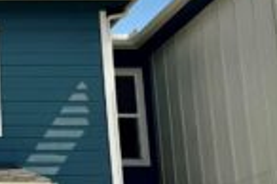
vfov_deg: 14.8
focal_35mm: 91
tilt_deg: +11.5
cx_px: -170
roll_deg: -0.3
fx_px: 699
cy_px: 171
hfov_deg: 18.9
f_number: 1.78
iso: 80
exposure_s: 1/7937
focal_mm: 6.76
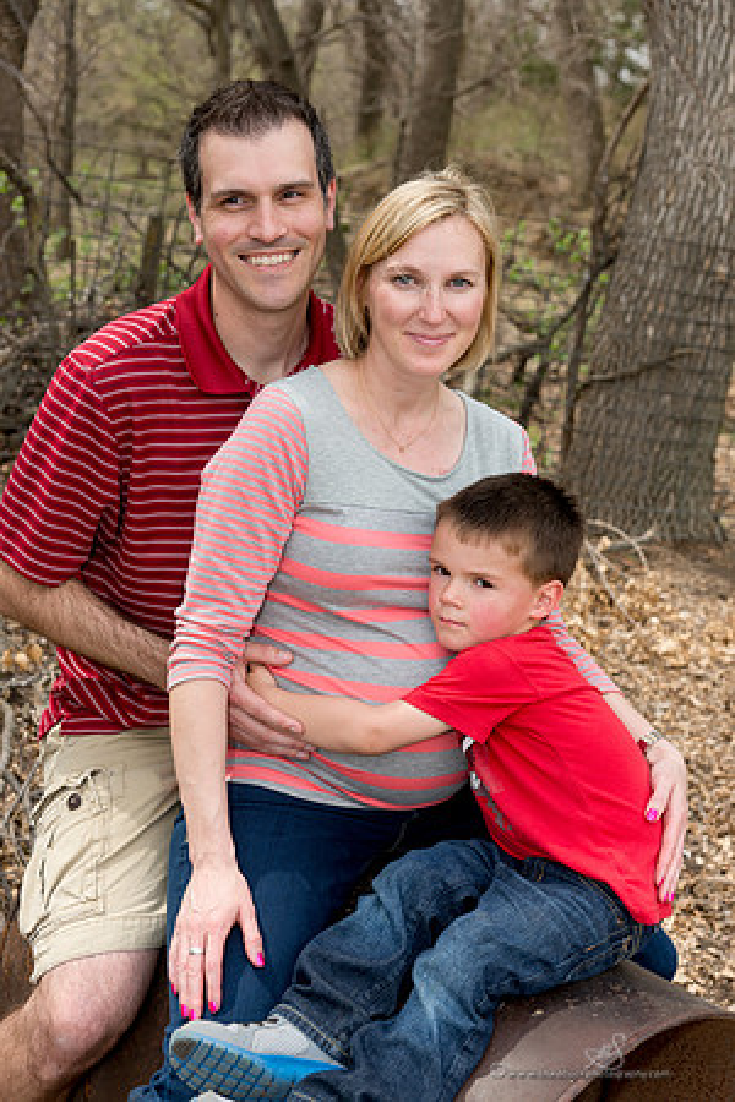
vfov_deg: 43.6
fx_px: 1378
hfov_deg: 29.9
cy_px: 551
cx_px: 368
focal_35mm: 45
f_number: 4.5
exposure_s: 1/250
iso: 100
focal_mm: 45
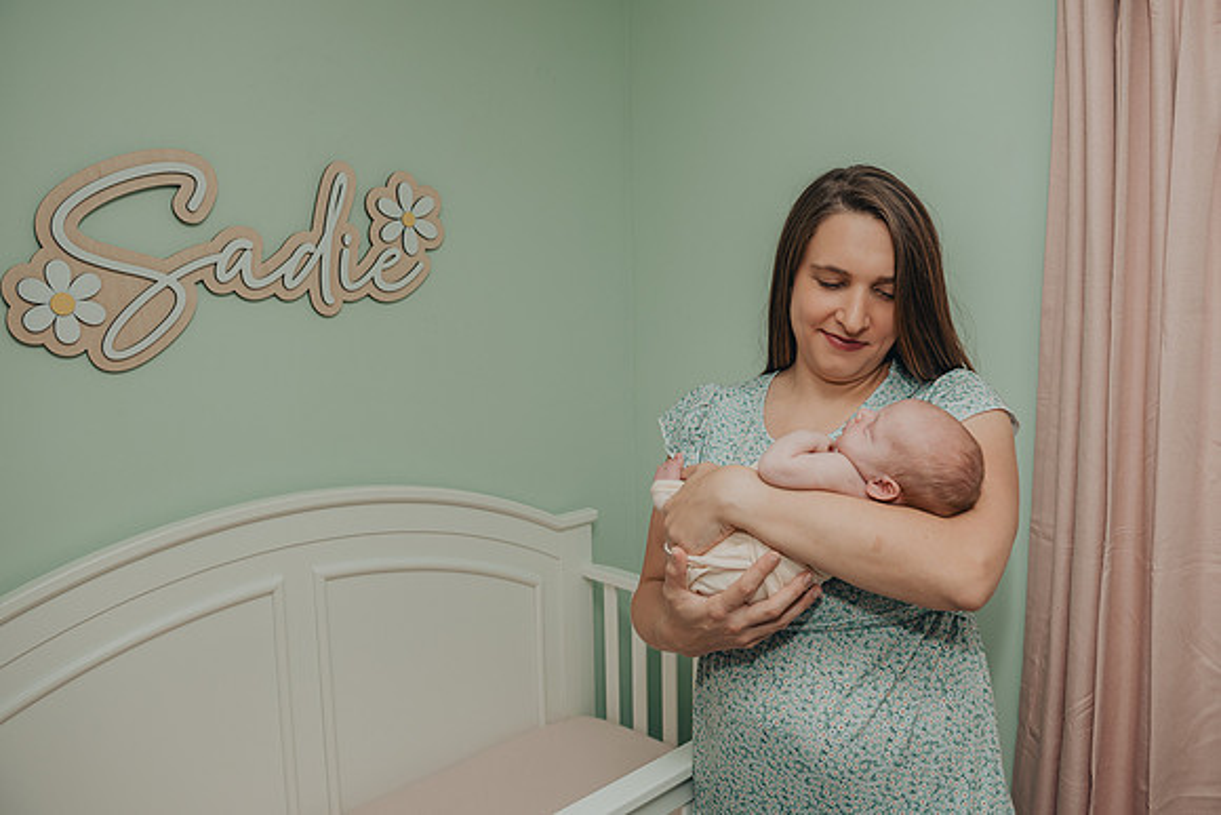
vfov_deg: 49.9
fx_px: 875
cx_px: 634
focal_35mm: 26
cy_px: 392
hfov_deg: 69.8
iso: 500
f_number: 4
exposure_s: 1/200
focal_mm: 24
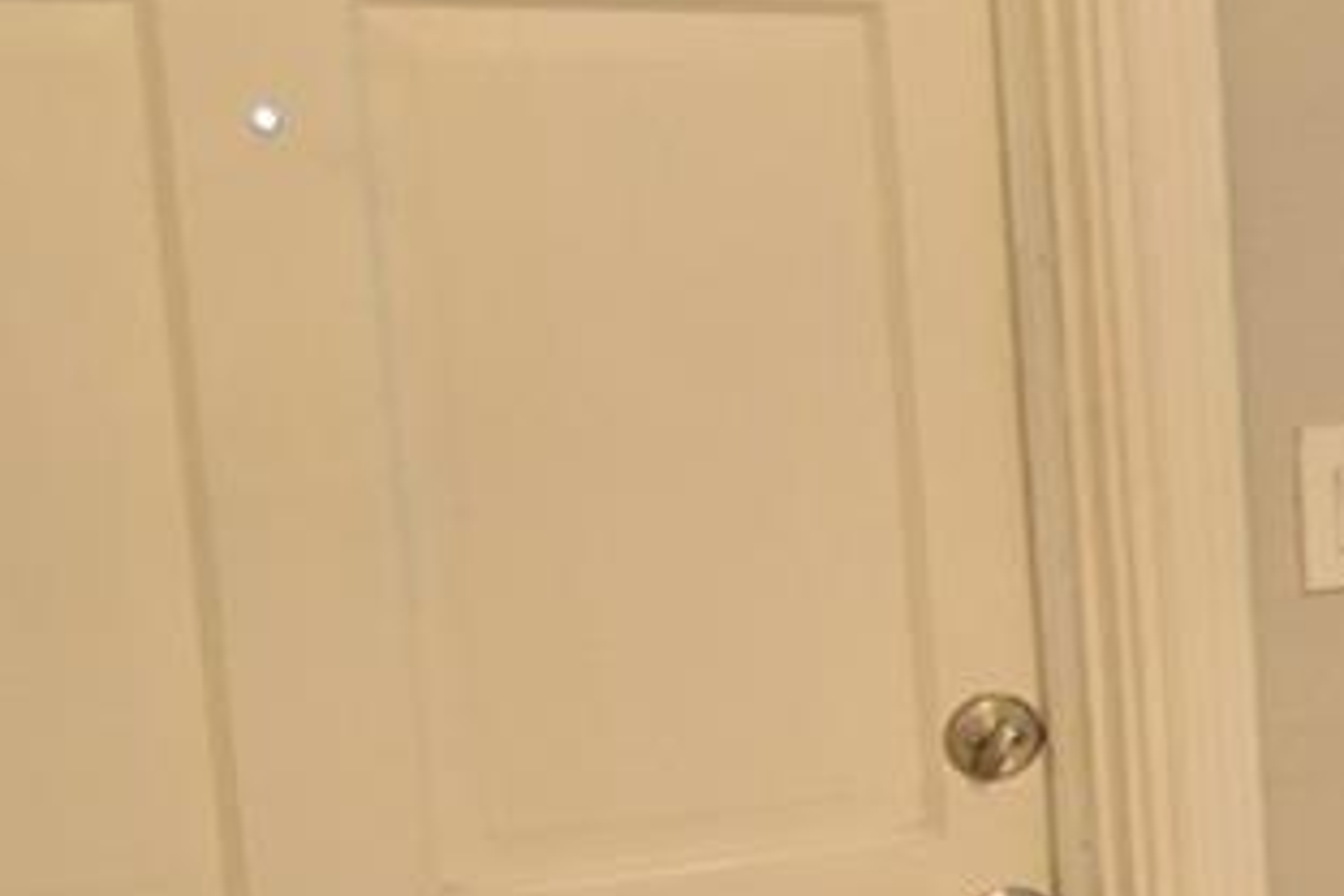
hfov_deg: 18.0
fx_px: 2874
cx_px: 2684
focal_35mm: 77
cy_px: 482
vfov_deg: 17.7
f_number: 3.5
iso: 2000
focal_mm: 10
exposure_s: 1/60
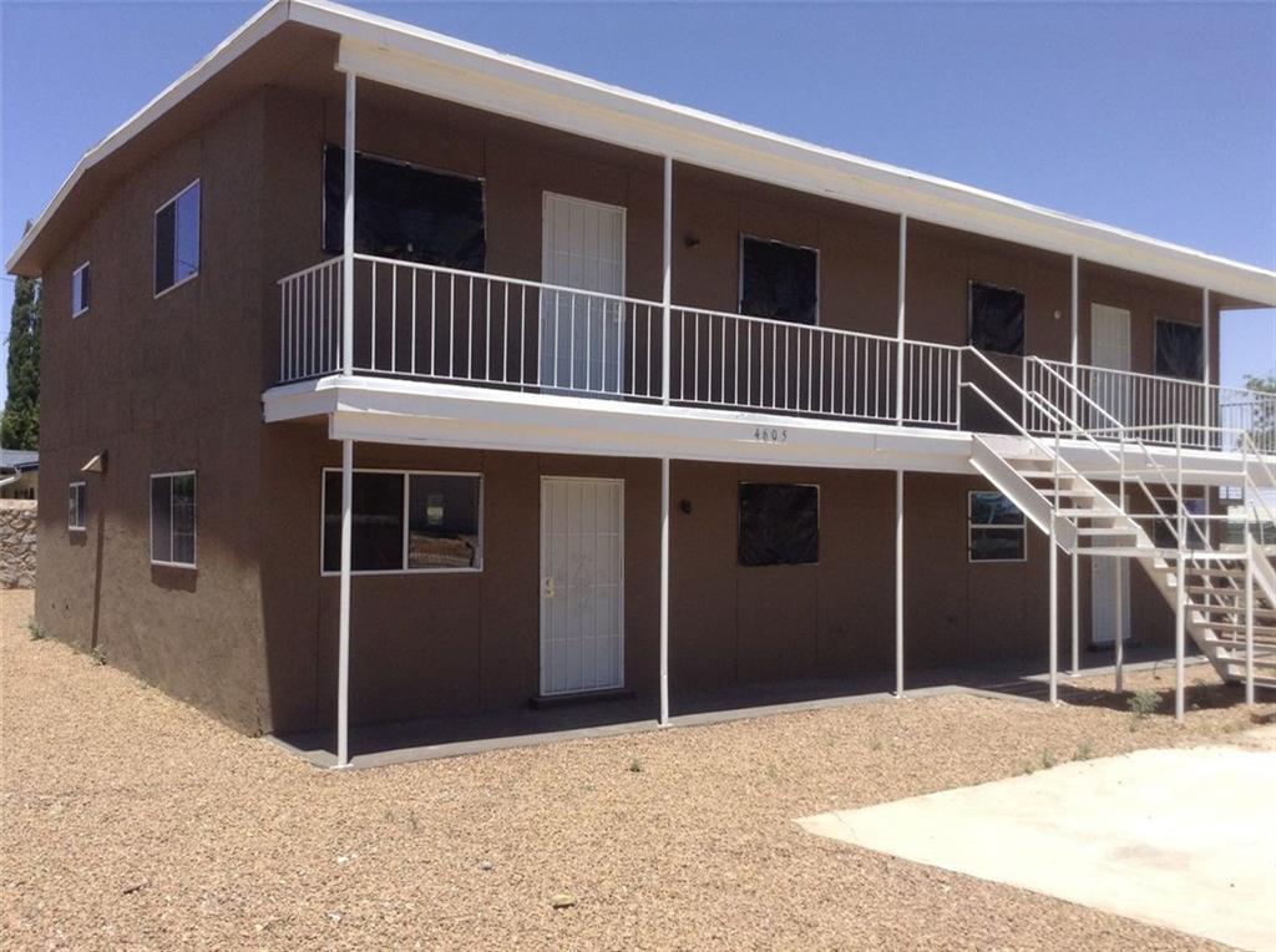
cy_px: 476
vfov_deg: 42.8
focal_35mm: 33
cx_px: 638
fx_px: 1214
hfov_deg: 55.4
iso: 32
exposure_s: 1/965
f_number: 2.4
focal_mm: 3.3
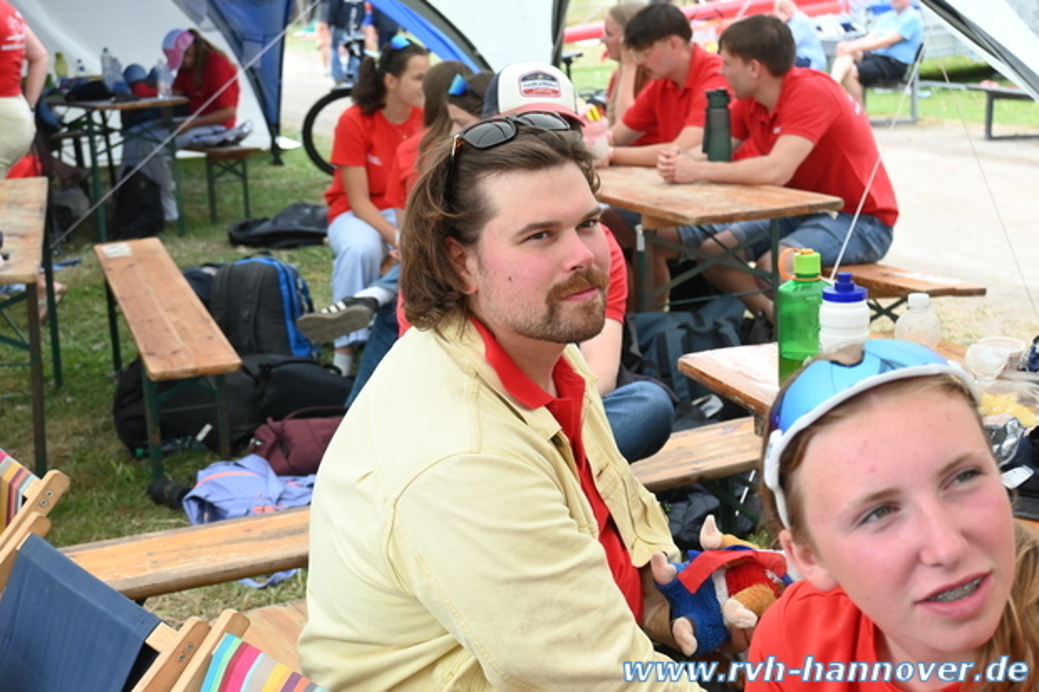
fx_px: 1558
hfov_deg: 36.9
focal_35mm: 54
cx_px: 520
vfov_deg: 25.0
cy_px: 346
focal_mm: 36
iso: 400
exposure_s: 1/250
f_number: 5.3
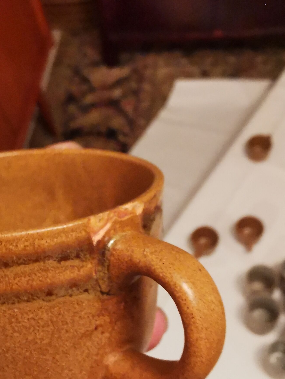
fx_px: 439
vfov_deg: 46.7
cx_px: 137
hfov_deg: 36.0
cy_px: 216
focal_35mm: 40
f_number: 2.2
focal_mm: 2.35
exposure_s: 1/20
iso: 640
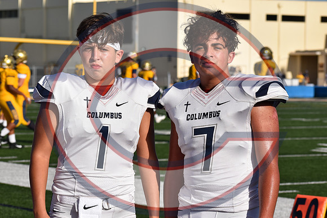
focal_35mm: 150
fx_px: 1363
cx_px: 164
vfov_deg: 9.2
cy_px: 109
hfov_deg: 13.7
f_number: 8
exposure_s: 1/2000
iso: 320
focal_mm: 100
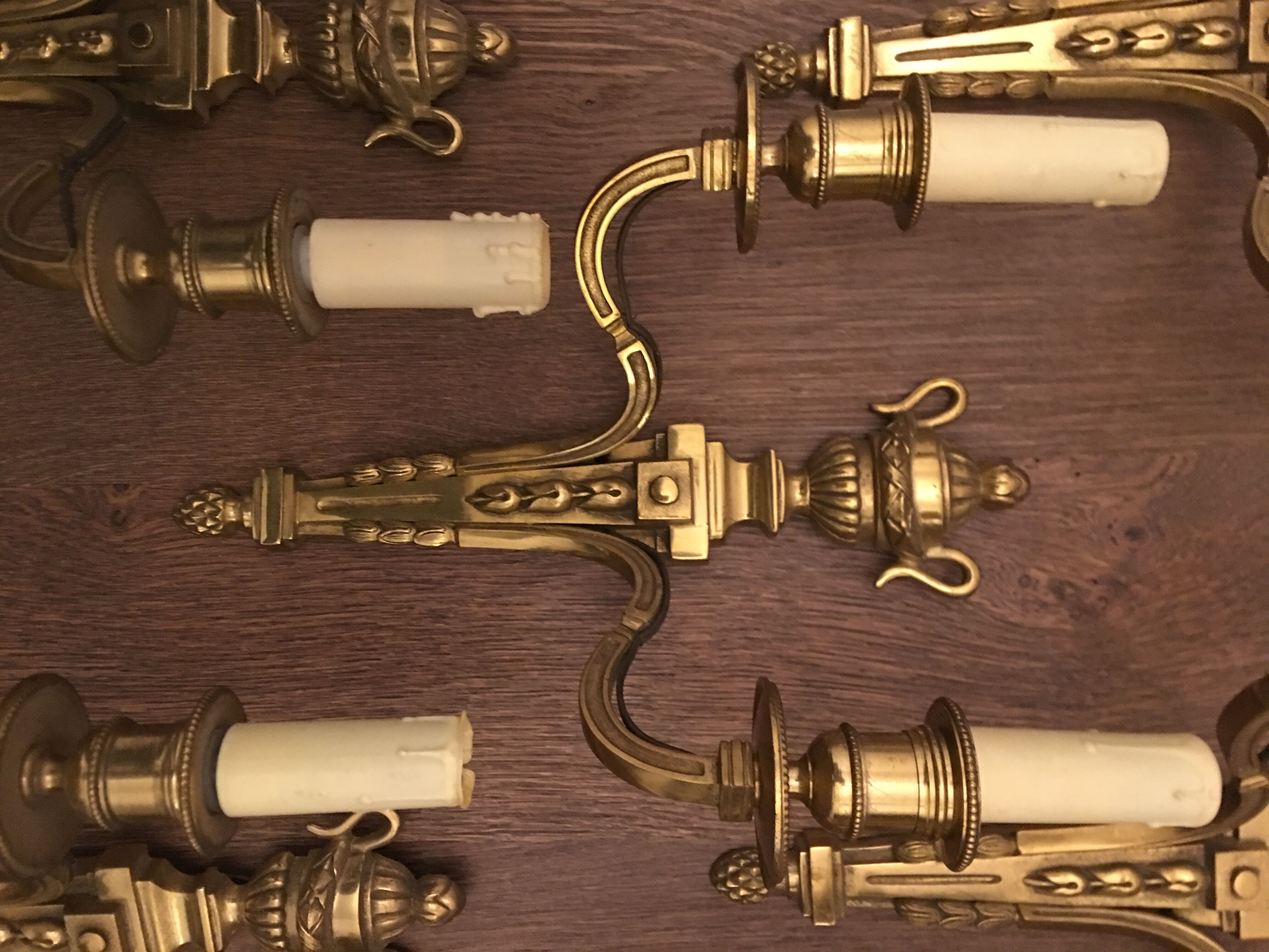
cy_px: 476
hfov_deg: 61.7
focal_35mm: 29
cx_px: 634
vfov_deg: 48.2
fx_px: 1063
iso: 160
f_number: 2.2
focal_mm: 4.15
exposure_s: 1/8
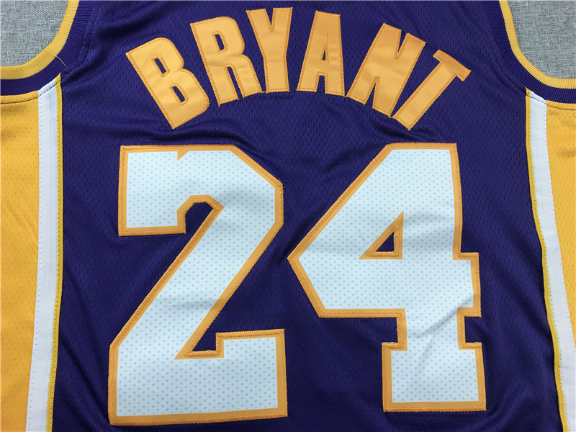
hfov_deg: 63.4
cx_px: 288
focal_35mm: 28
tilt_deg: -78.9
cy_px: 216
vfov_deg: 49.7
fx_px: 466
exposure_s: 1/100
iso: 40
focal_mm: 3.99
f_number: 1.8
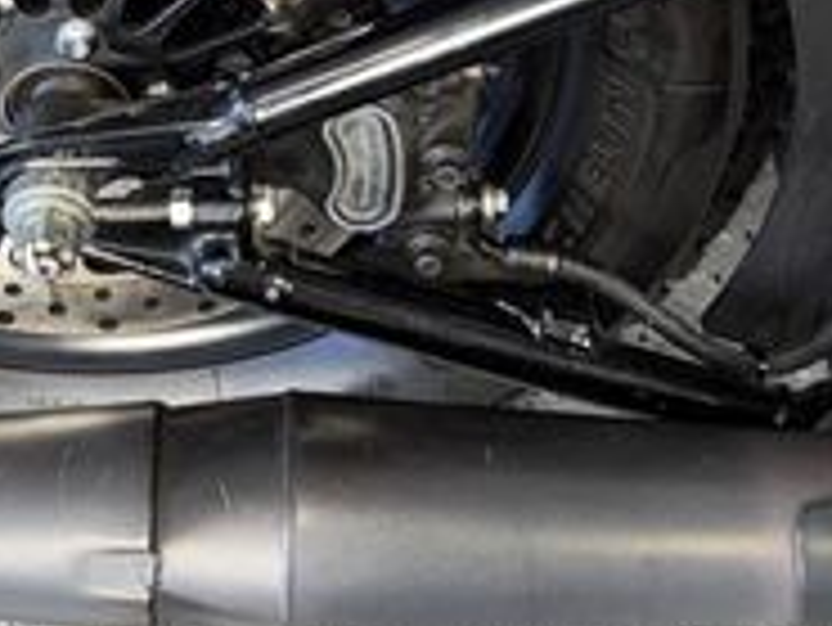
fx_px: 1996
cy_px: -351
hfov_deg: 23.4
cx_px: 270
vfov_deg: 16.1
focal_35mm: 83
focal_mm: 6.76
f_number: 1.78
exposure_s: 1/22
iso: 64
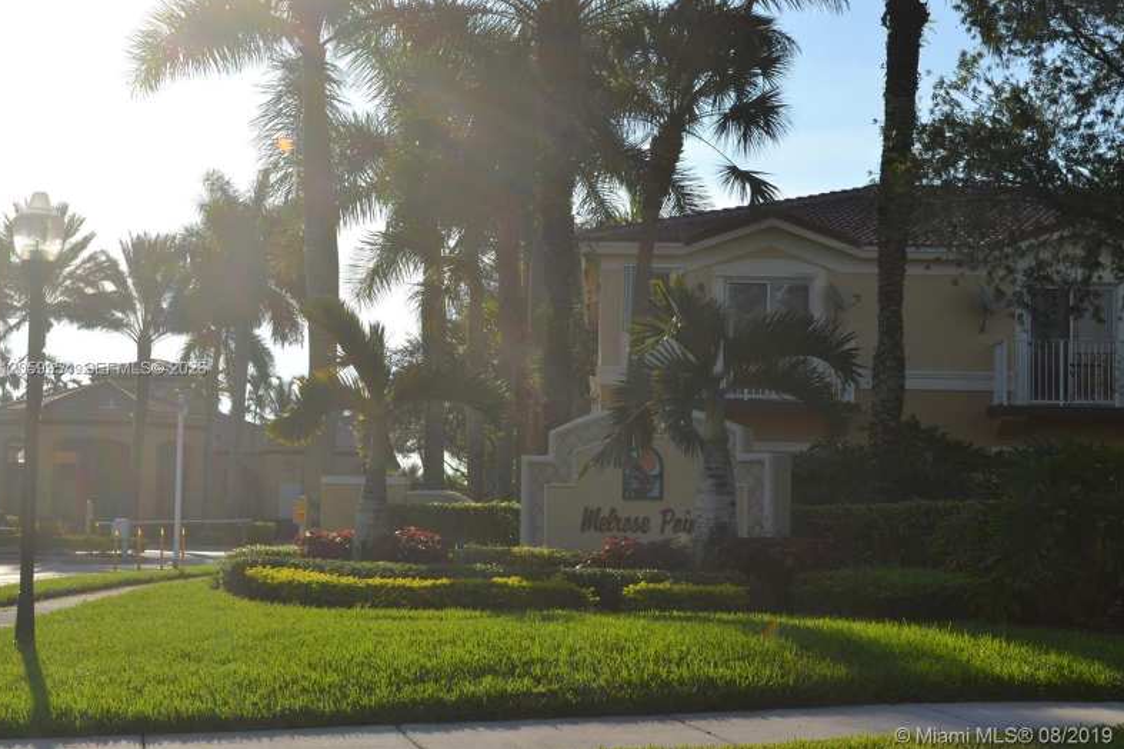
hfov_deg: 32.9
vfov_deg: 22.2
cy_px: 369
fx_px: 1904
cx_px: 556
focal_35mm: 61
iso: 100
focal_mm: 40
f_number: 11
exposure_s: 1/200
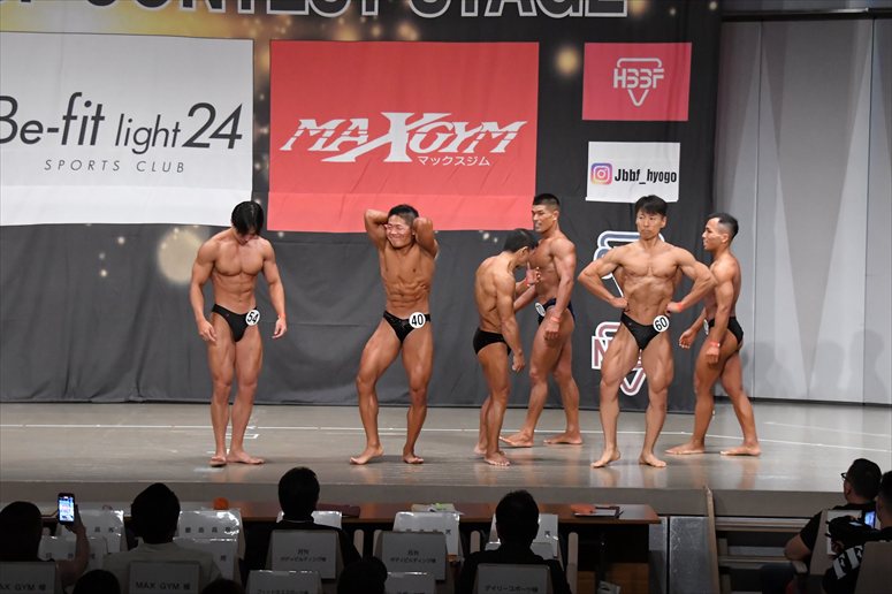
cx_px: 446
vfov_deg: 13.0
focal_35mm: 105
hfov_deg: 19.5
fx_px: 2600
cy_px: 297
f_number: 5.6
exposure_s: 1/400
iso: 6400
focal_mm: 70
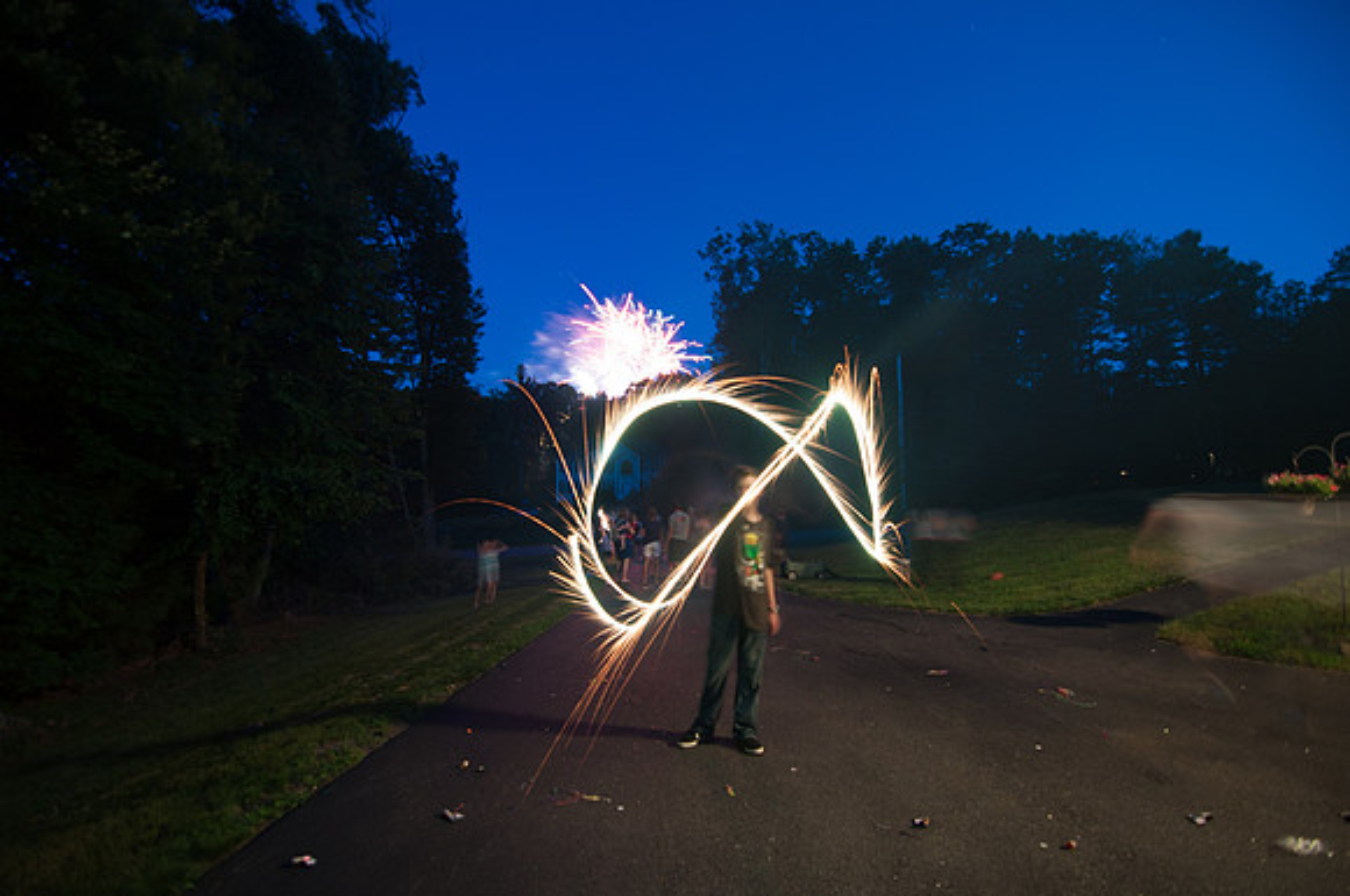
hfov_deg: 95.1
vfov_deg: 71.9
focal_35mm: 16
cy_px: 448
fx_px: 618
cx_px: 675
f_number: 2.8
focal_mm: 11
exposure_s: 2
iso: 200
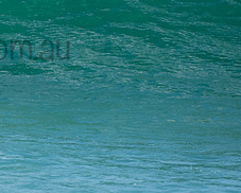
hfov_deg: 1.3
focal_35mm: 1436
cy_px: 36
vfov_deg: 1.1
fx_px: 10251
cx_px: -42
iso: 450
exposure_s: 1/2000
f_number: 5.6
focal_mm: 400
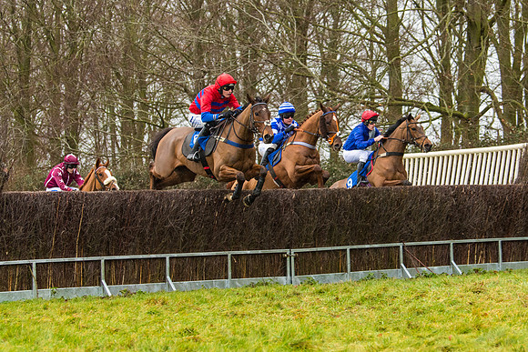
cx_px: 304
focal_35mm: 112
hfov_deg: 18.3
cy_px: 170
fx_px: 1636
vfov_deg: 12.3
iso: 1000
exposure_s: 1/1000
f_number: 4
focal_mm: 75
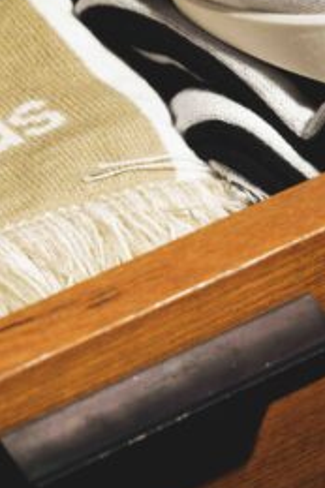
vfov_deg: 10.0
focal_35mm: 197
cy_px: -330
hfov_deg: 6.9
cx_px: 489
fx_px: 2671
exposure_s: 1/800
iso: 1000
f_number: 4
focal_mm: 50
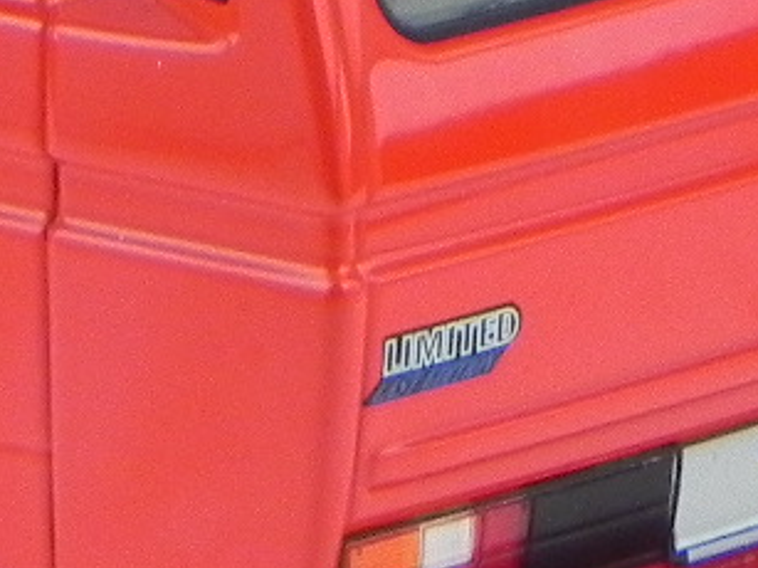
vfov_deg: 1.8
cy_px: -111
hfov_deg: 2.3
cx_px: -556
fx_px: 18496
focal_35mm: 845
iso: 267
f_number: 8
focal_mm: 28.8
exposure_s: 1/34.7
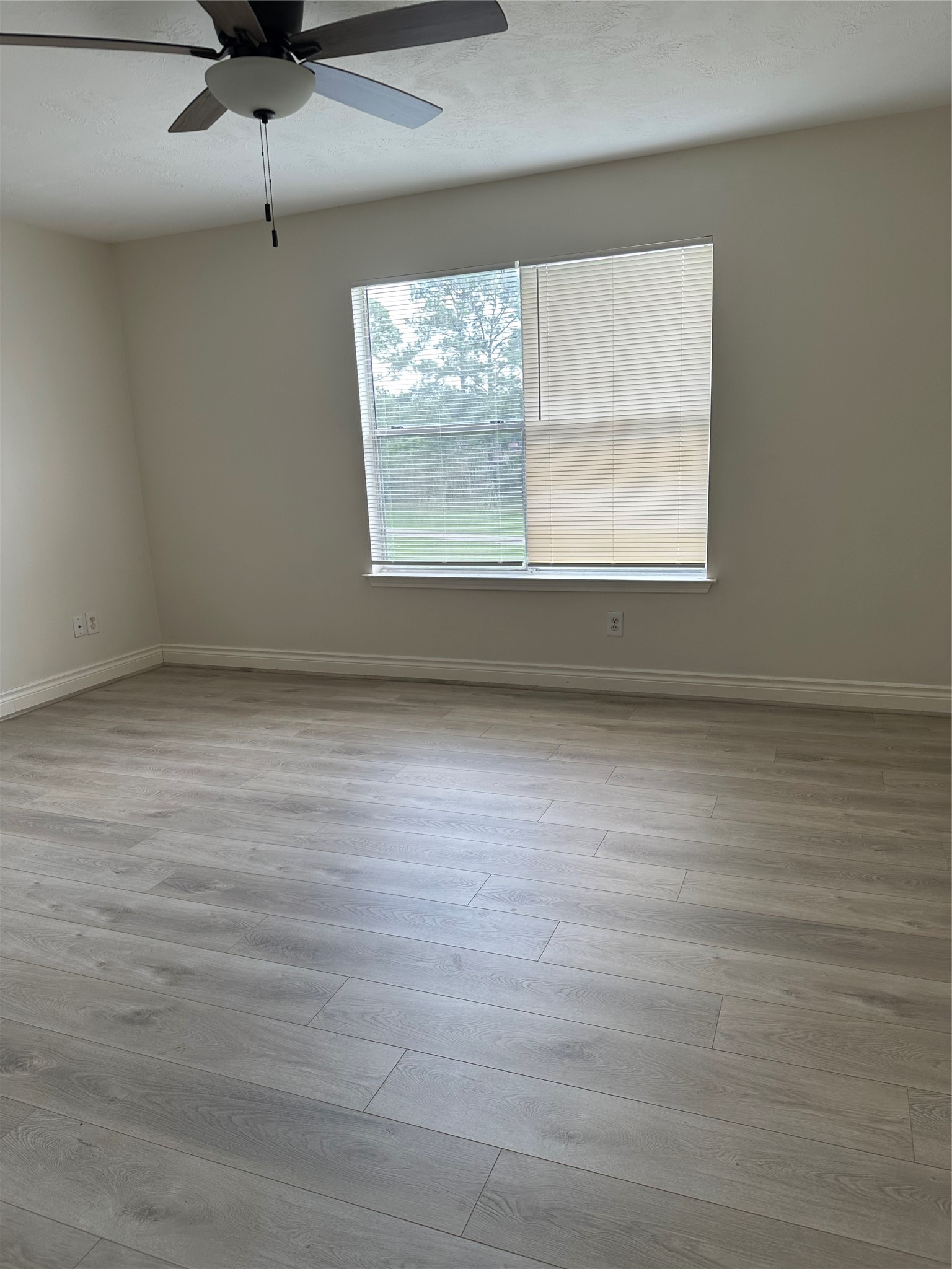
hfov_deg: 56.8
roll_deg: +2.1
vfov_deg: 71.6
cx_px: 476
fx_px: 880
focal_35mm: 24
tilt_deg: -11.5
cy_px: 634
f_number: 1.78
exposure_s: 1/225
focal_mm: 6.86
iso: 64
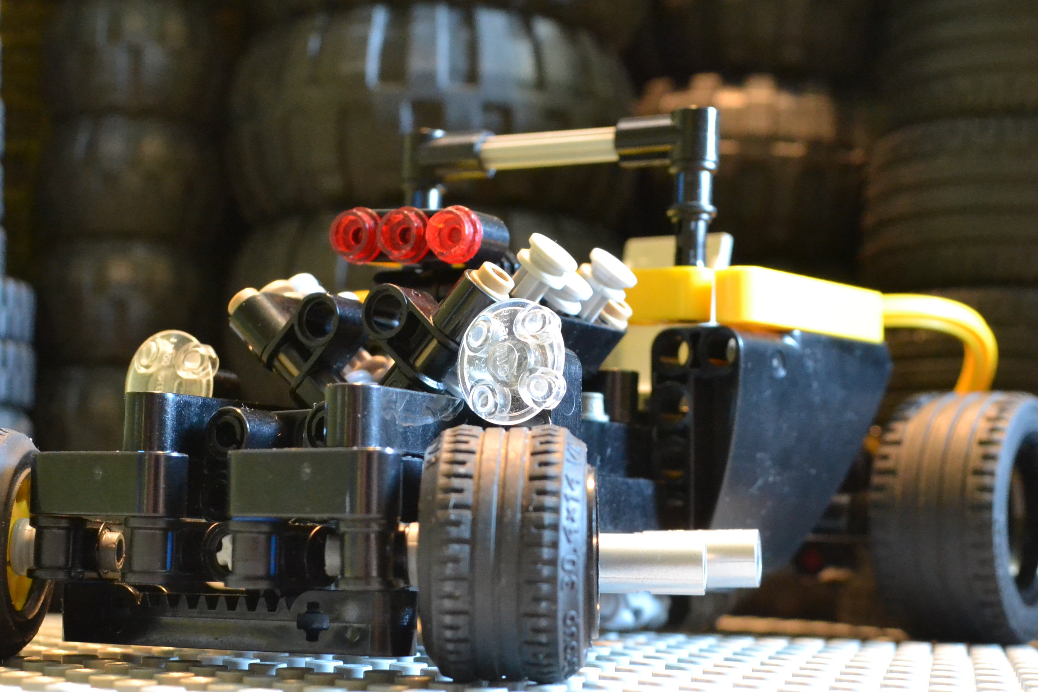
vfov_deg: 20.0
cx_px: 559
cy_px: 415
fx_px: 1960
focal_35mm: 68
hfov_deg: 29.6
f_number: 6.3
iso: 3200
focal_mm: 32
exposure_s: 1/20
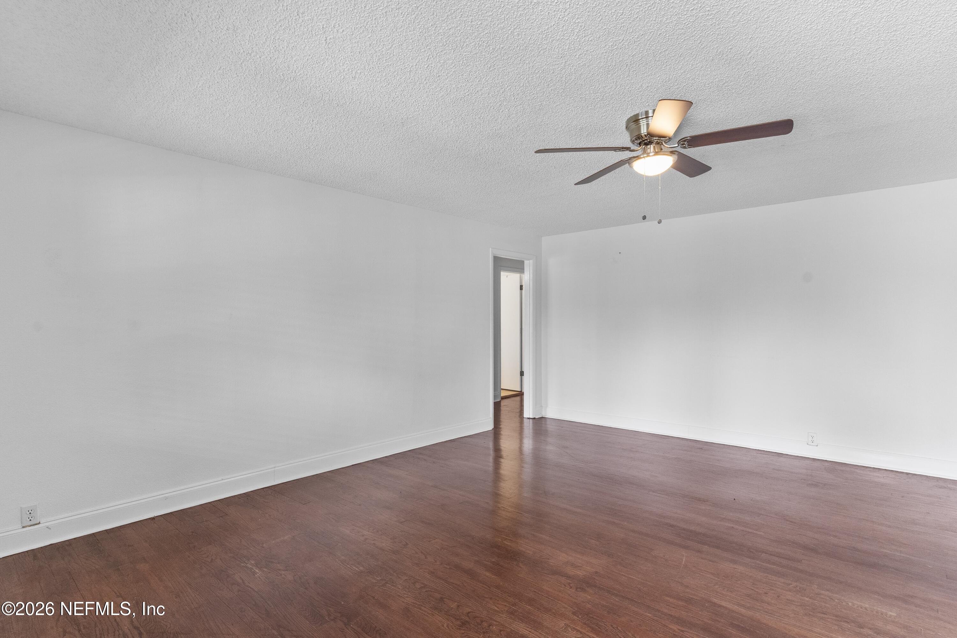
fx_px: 478
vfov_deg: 67.4
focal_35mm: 18
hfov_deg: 90.0
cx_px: 478
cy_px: 319
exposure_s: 1/30
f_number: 8
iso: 2000
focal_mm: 18
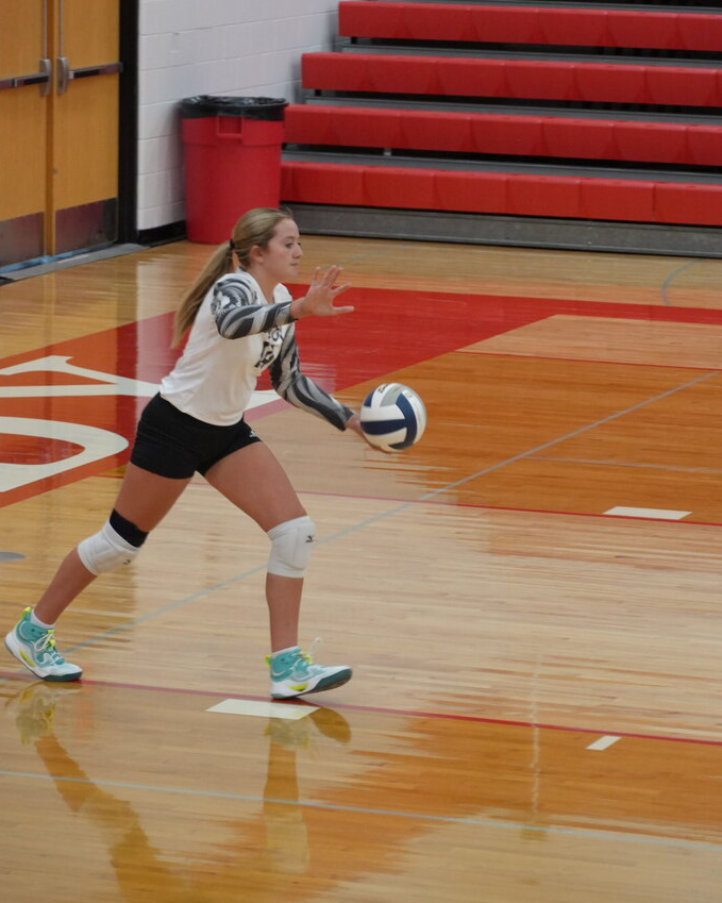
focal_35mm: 155
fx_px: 4129
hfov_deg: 10.0
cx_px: 359
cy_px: 382
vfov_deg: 12.5
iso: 2000
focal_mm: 91
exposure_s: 1/160
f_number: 5.6
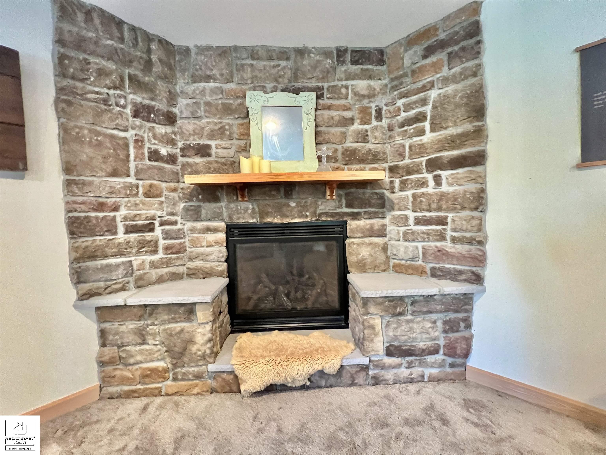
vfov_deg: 89.9
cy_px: 228
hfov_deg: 106.2
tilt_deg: -2.3
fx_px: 228
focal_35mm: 13
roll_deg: +0.9
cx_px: 303
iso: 800
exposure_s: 1/60
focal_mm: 1.57
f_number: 1.8
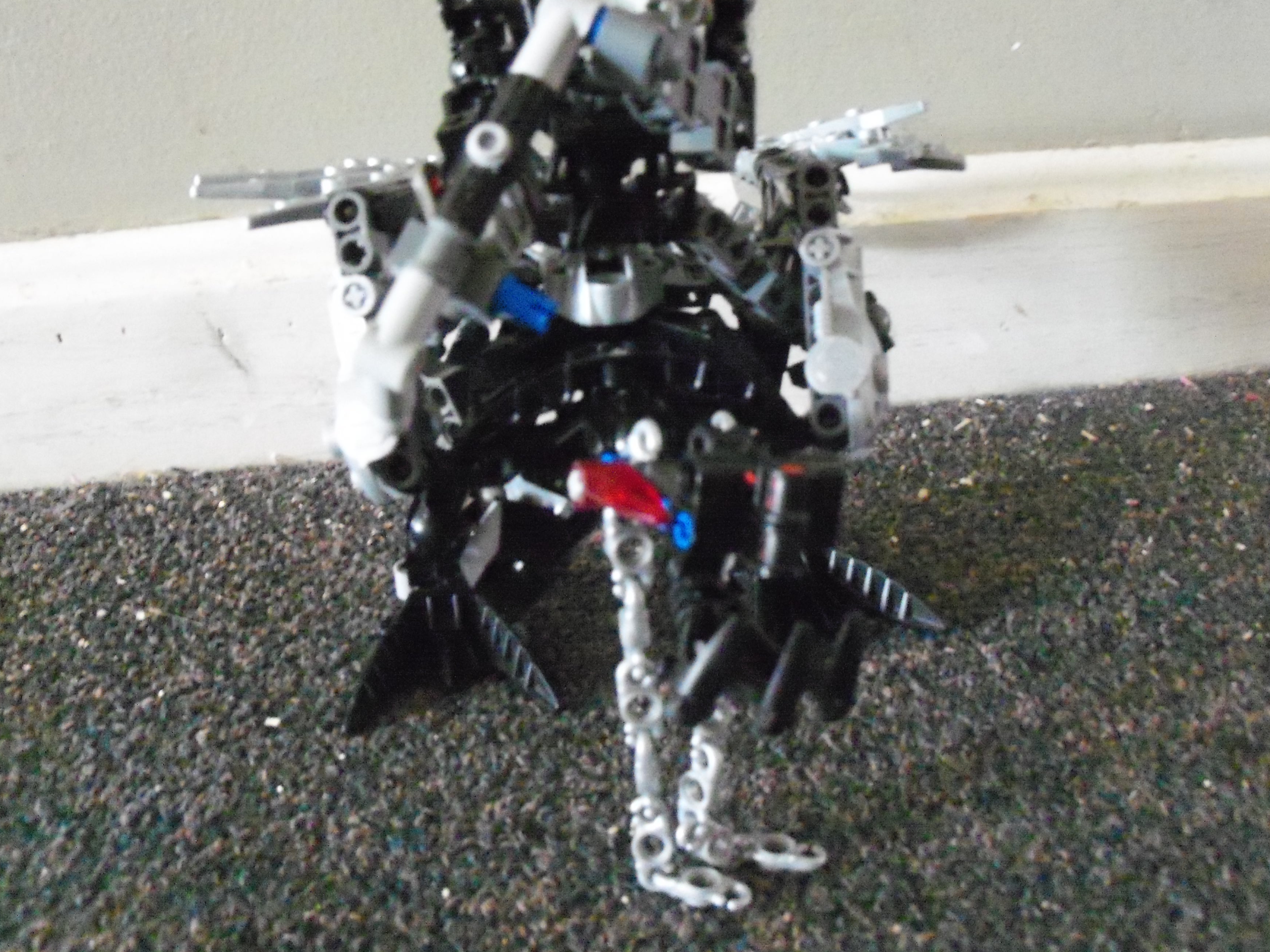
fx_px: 1468
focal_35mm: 40
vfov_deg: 35.9
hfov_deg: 46.8
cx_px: 660
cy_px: 423
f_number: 3
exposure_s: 1/4
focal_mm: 6.3
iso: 800
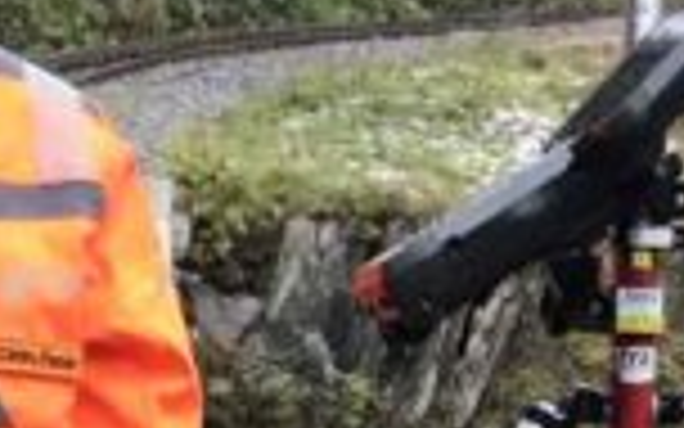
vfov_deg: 6.3
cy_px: 982
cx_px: 495
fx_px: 3728
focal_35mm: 200
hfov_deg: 10.5
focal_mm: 4
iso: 20
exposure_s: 1/215
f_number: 1.8
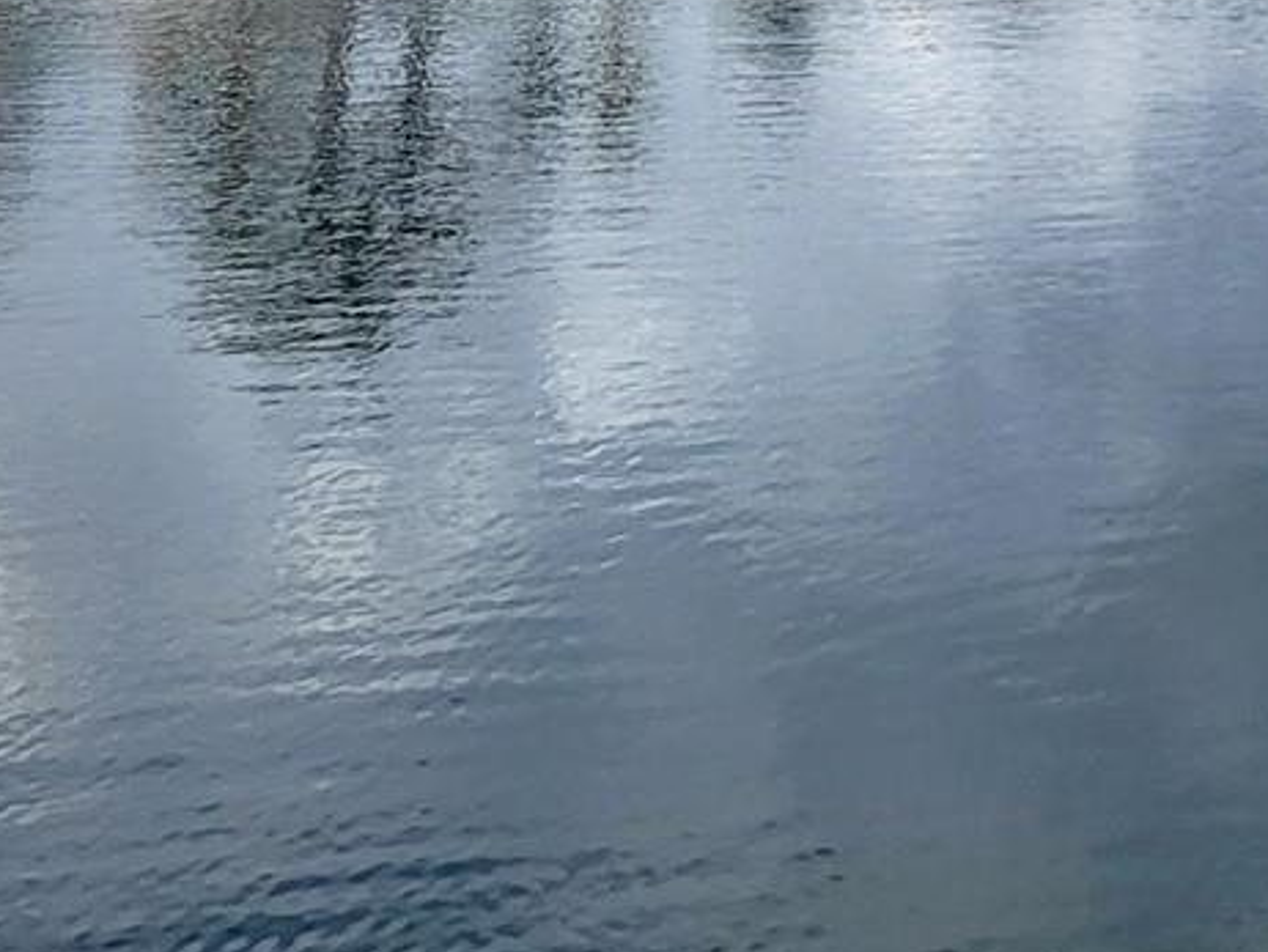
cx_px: 1435
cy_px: -502
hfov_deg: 20.6
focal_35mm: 90
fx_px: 3298
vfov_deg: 15.1
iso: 40
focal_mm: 5.4
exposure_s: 1/4432
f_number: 1.8
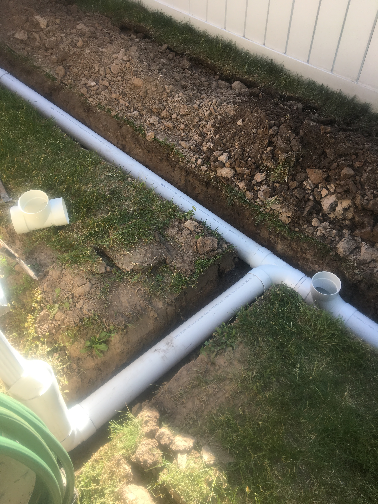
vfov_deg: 61.7
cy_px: 252
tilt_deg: -49.5
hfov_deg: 48.2
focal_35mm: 29
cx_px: 189
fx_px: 422
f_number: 2.2
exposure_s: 1/299
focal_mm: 4.15
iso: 25
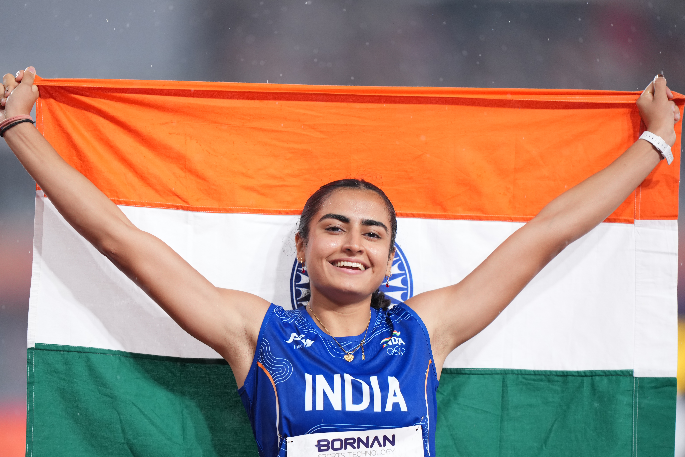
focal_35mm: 433
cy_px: 225
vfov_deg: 3.2
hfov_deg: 4.8
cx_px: 321
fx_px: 8238
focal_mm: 400
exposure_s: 1/1000
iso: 1600
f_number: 2.8
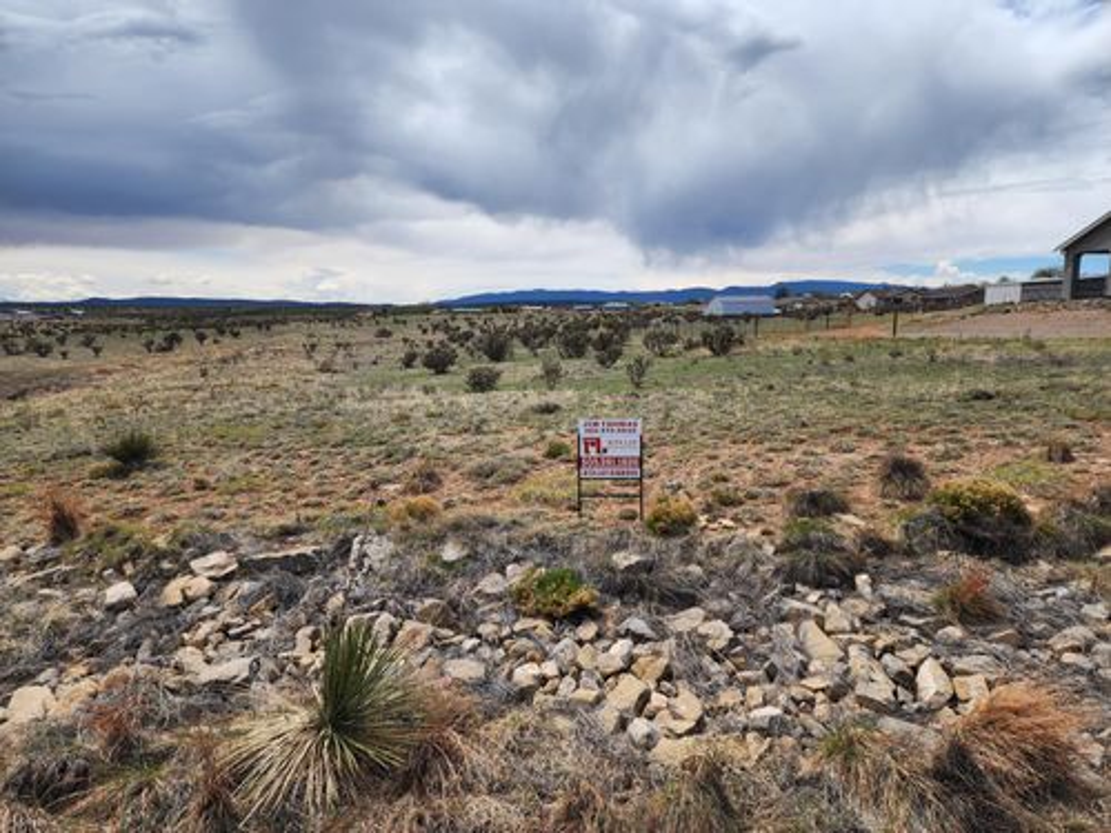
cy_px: 416
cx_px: 556
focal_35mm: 23
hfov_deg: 73.9
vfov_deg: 58.9
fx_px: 738
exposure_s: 1/1167
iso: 12
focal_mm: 6.4
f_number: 1.8
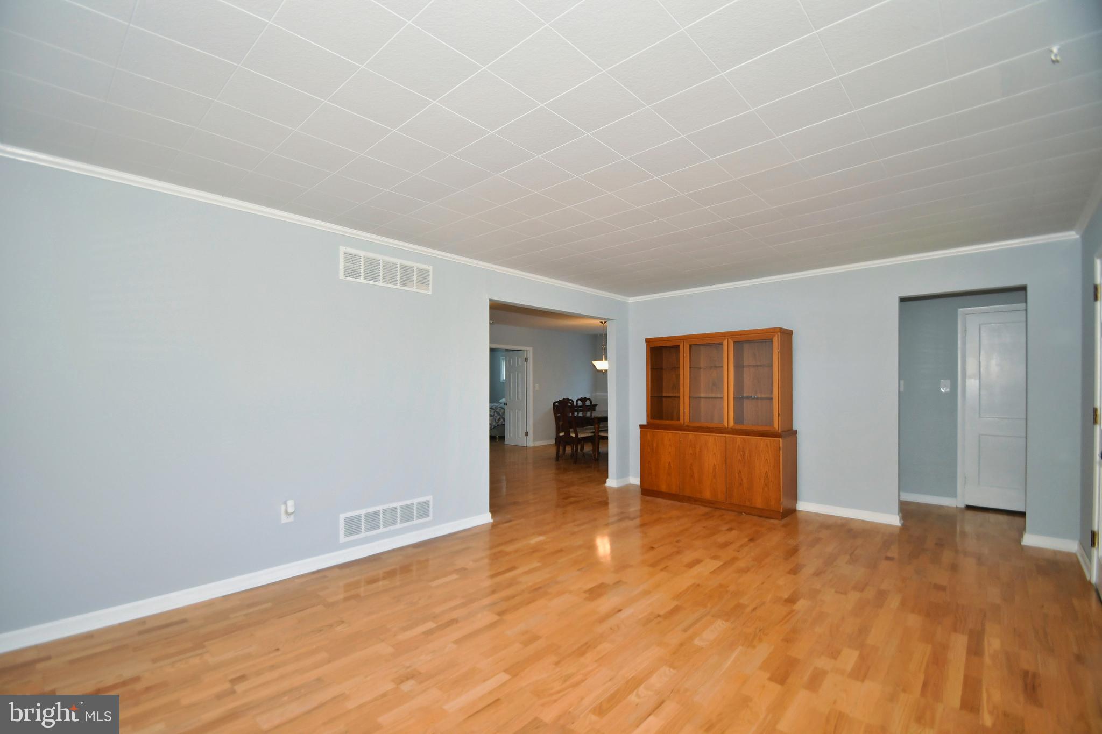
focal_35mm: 15
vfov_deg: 77.3
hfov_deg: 100.4
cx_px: 551
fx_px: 459
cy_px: 367
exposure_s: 1/250
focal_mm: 10
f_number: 3.5
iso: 400
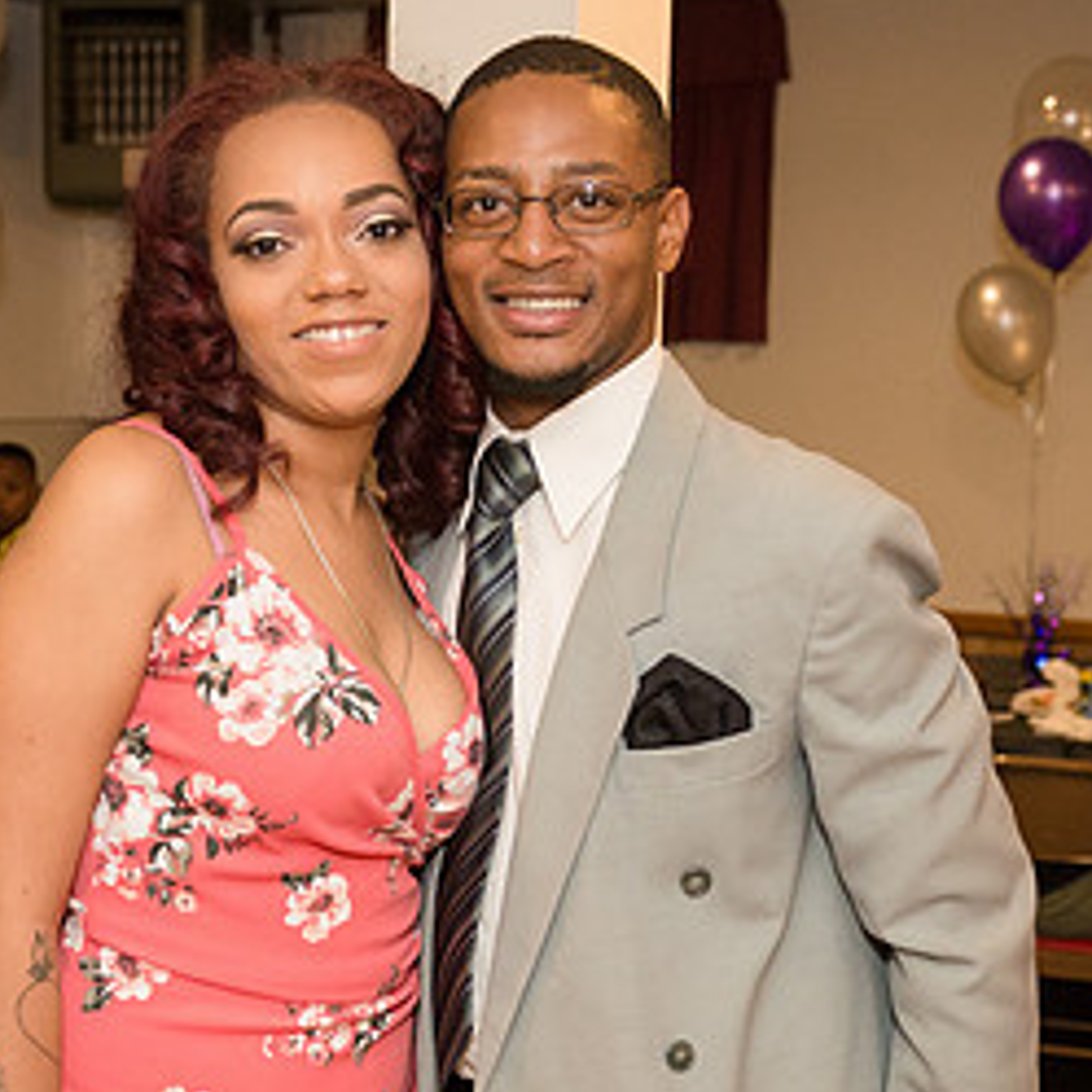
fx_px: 2677
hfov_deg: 23.0
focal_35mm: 75
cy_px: 709
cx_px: 404
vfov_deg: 23.0
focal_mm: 31
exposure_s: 1/400
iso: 2000
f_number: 3.5
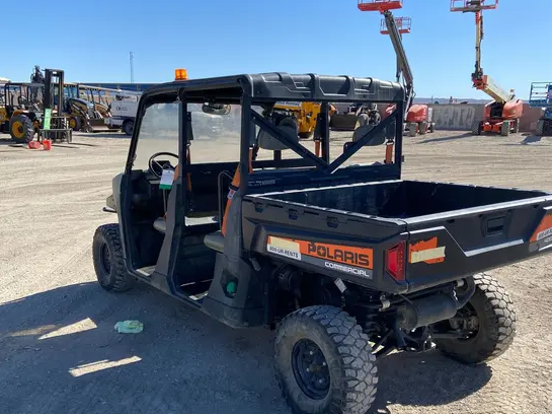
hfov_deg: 52.7
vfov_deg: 40.6
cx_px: 275
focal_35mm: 35
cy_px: 237
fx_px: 558
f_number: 1.8
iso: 32
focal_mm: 4.25
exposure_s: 1/2315
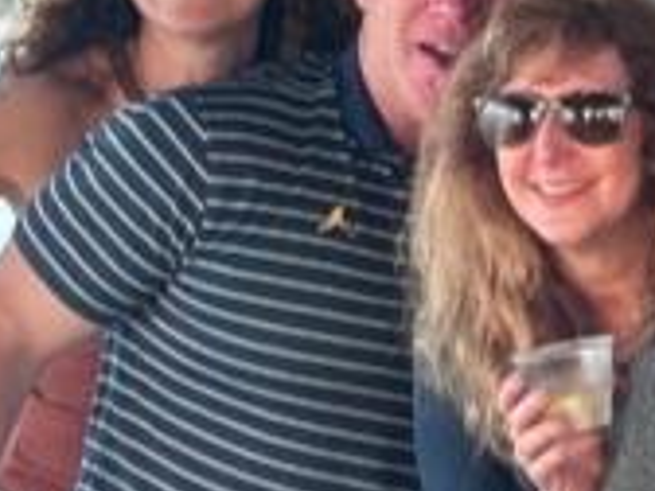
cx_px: 1345
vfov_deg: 5.2
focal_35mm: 285
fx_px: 5393
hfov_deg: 6.7
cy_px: 544
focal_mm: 6.86
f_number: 1.78
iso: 80
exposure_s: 1/77
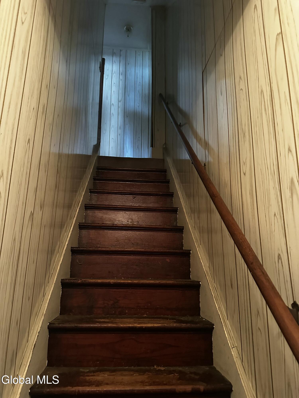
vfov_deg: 71.6
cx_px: 150
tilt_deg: +14.9
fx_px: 276
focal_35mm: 24
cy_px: 199
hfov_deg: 56.8
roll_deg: -1.7
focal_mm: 6.86
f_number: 1.78
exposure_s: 1/30
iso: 1000
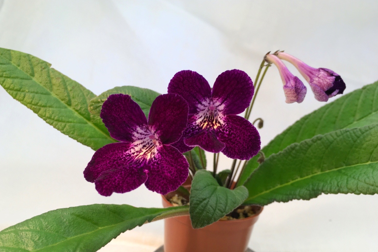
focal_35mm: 31
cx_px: 187
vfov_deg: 42.3
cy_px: 133
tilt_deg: -14.4
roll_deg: -3.5
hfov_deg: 60.3
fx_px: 326
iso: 40
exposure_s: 1/100
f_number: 2.2
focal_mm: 4.15
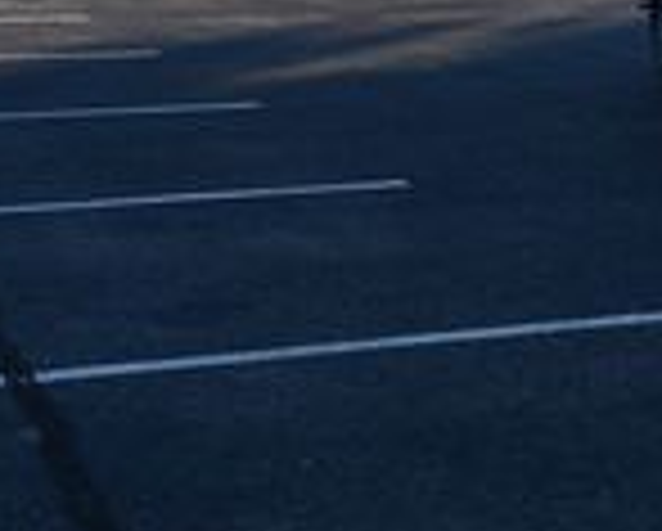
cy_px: -236
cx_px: 1099
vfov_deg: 13.3
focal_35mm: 110
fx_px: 2158
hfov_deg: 15.5
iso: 180
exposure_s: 1/250
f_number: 8
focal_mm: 18
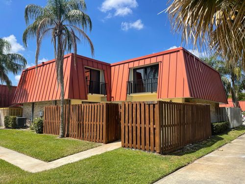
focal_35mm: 26
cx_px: 122
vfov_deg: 53.1
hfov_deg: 67.3
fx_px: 184
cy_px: 92
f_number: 1.6
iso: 32
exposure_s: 1/2924
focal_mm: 5.1
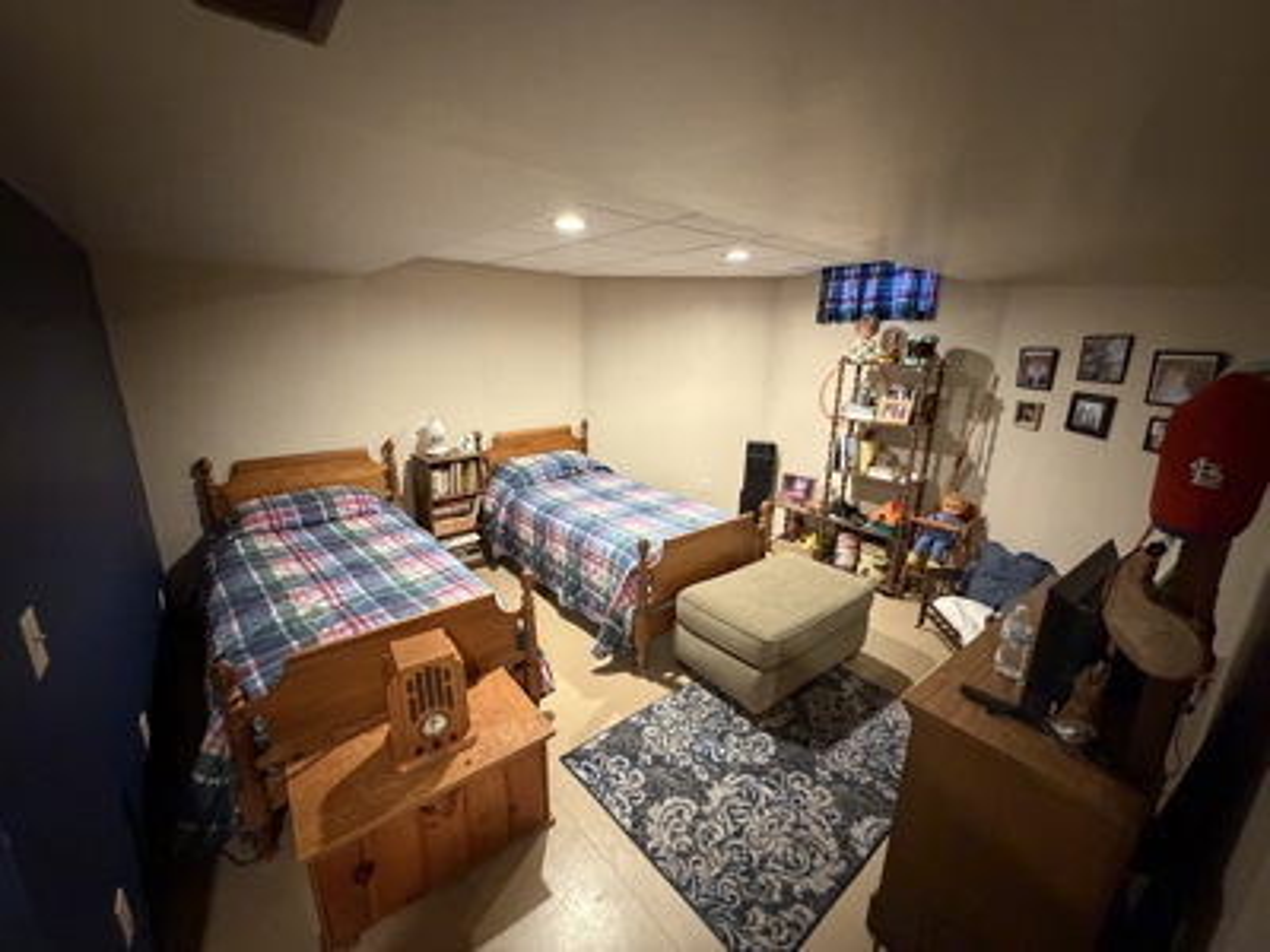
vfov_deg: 85.7
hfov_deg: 102.1
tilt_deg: -15.5
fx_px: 514
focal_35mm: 14
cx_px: 635
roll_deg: -0.1
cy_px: 476
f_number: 2.2
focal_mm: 2.22
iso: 1000
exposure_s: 1/40
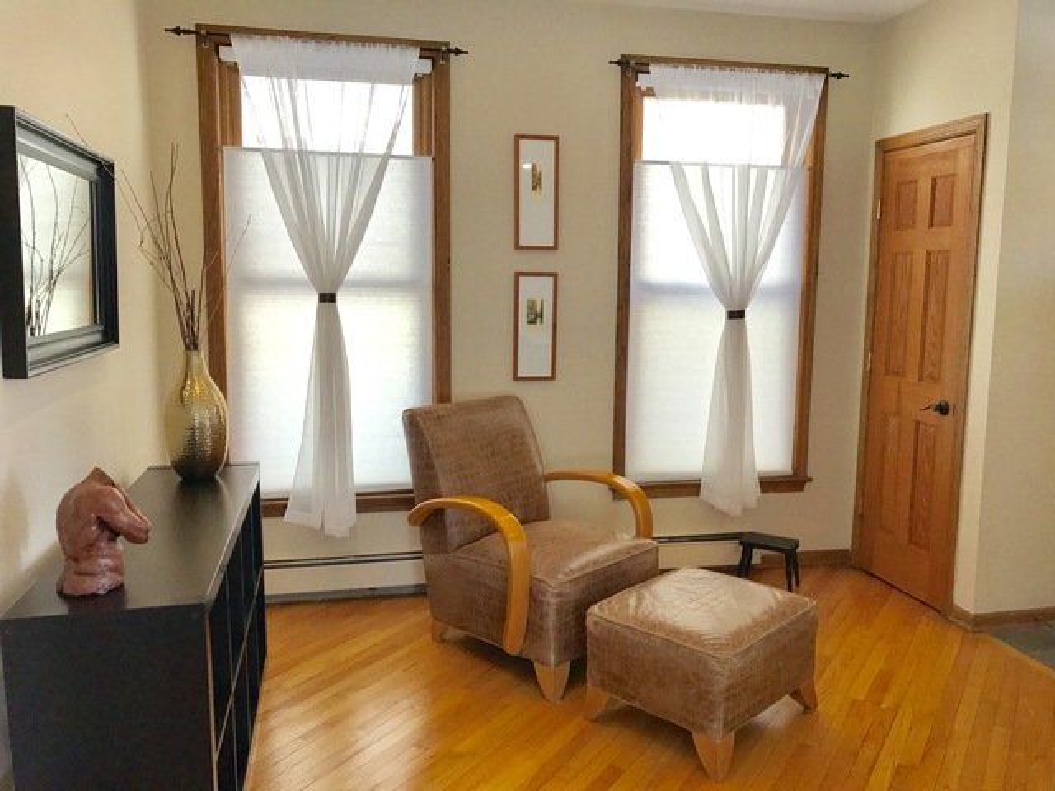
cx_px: 528
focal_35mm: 28
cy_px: 396
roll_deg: -0.5
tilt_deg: -6.5
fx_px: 853
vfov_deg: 49.7
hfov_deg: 63.4
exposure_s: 1/120
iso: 40
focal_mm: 3.99
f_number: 1.8
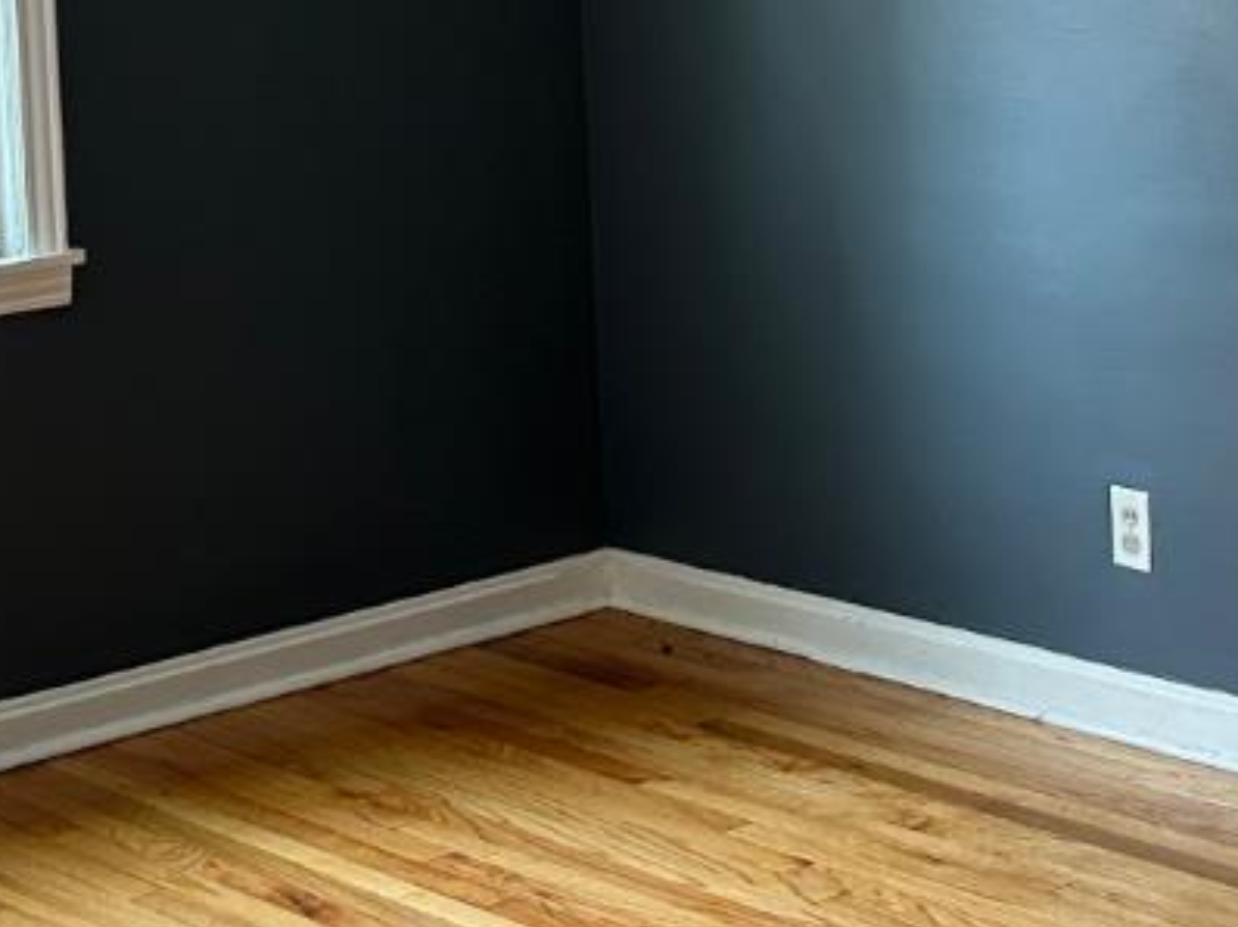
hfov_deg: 20.0
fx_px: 3503
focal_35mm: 98
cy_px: -42
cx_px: 821
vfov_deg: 14.8
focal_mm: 5.7
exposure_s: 1/121
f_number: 1.5
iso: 80
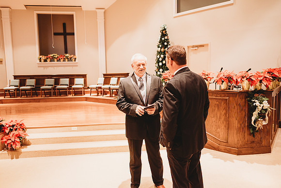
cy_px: 94
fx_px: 187
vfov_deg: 53.2
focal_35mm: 24
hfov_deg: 73.7
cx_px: 140
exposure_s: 1/125
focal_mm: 24
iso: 800
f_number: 2.2
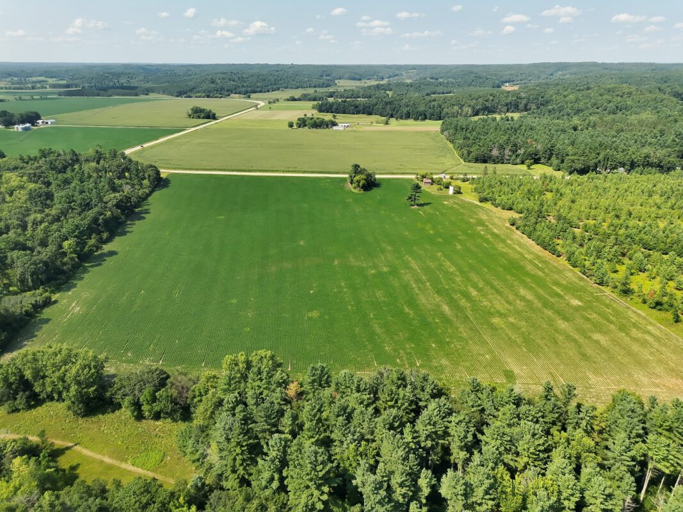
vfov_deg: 56.8
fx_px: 473
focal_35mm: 24
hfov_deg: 71.6
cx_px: 342
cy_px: 256
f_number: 1.7
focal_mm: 6.72
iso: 130
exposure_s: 1/2500
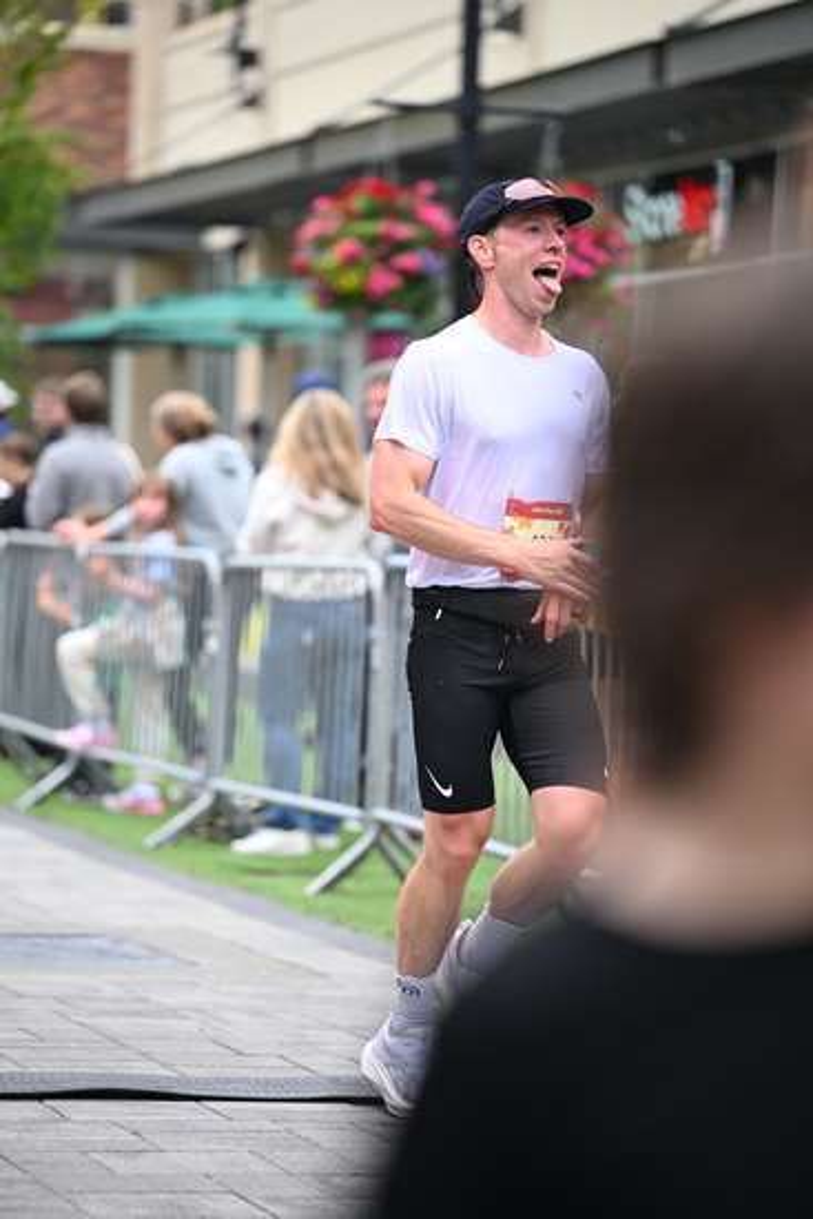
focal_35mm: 150
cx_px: 406
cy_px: 610
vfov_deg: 13.7
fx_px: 5078
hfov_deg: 9.2
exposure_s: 1/1600
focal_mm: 150
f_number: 2.8
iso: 1250
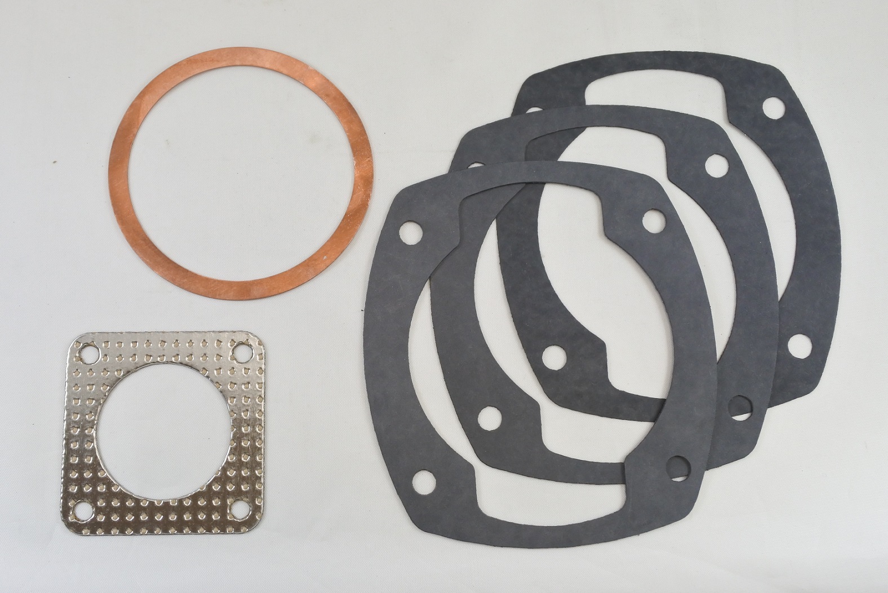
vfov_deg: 37.9
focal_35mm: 35
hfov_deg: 54.4
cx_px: 444
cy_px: 296
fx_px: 864
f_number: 4
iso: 400
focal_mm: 13.1
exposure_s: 1/200
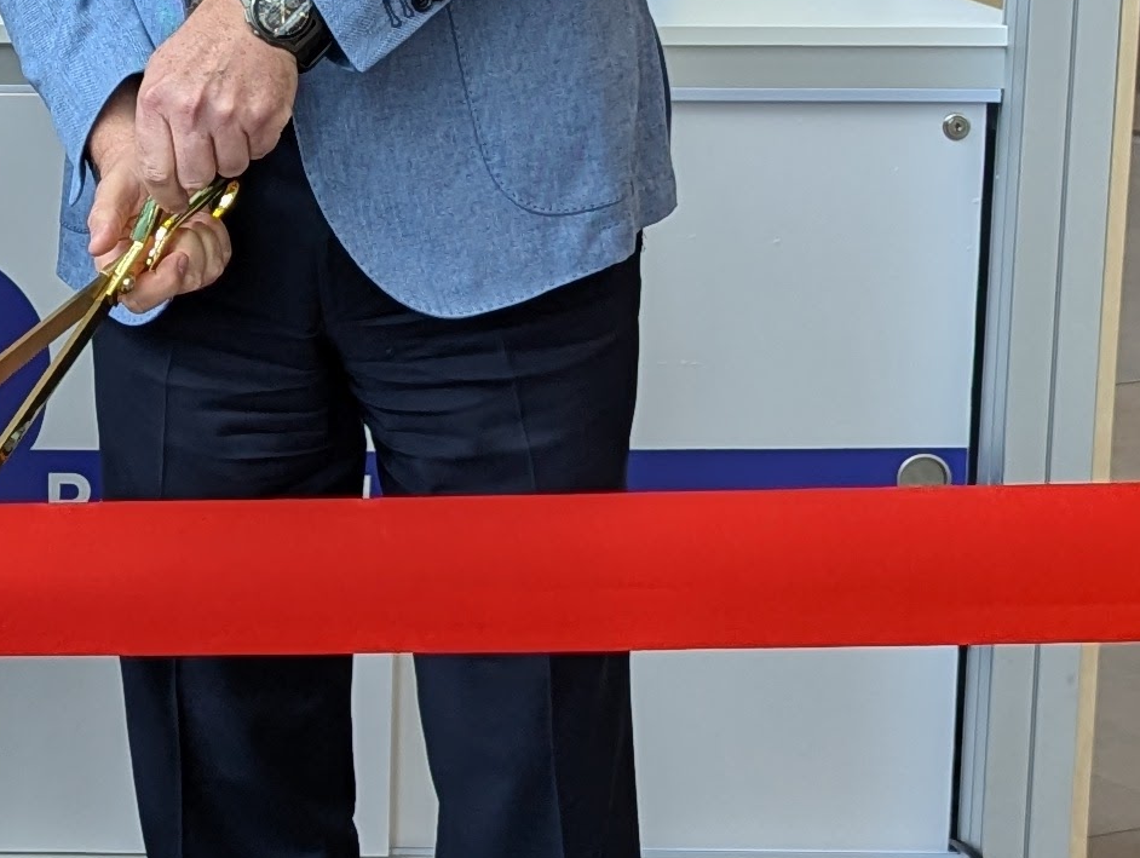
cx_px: -175
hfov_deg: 18.1
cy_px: 98
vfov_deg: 14.1
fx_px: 3429
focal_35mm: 104
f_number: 1.85
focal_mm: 6.81
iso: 59
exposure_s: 1/60
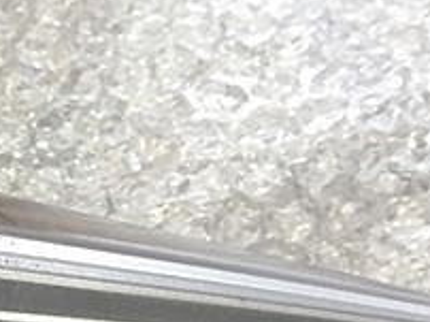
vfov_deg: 15.0
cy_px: 461
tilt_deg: -71.2
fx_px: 1141
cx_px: -117
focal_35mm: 92
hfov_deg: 19.8
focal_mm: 4.15
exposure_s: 1/30
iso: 64
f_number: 2.2
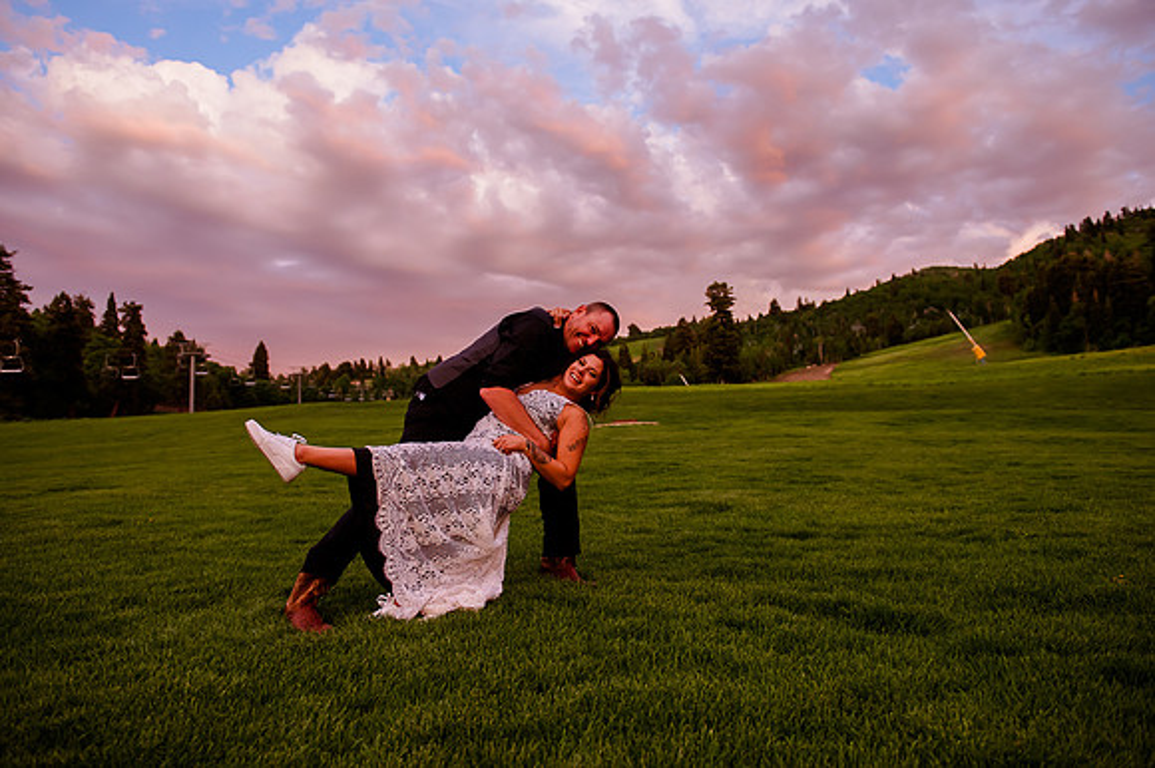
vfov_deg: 48.9
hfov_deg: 68.7
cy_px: 384
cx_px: 578
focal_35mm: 26
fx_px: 845
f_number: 3.2
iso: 2000
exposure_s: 1/320
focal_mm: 24
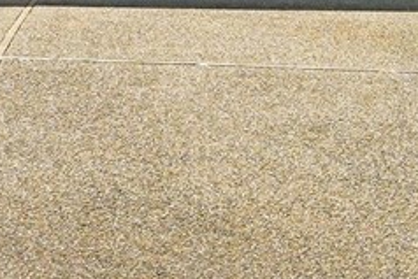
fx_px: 1324
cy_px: -496
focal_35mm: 114
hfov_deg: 14.0
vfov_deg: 9.8
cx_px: -505
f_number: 8
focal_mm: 16
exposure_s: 1/1000
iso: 1600
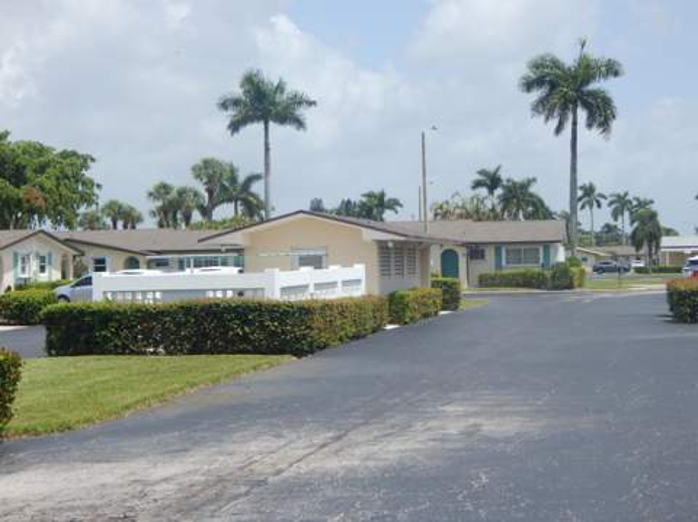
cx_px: 349
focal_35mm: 69
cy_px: 261
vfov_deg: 21.3
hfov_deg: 28.2
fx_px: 1390
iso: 125
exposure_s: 1/400
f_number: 8.2
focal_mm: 12.3
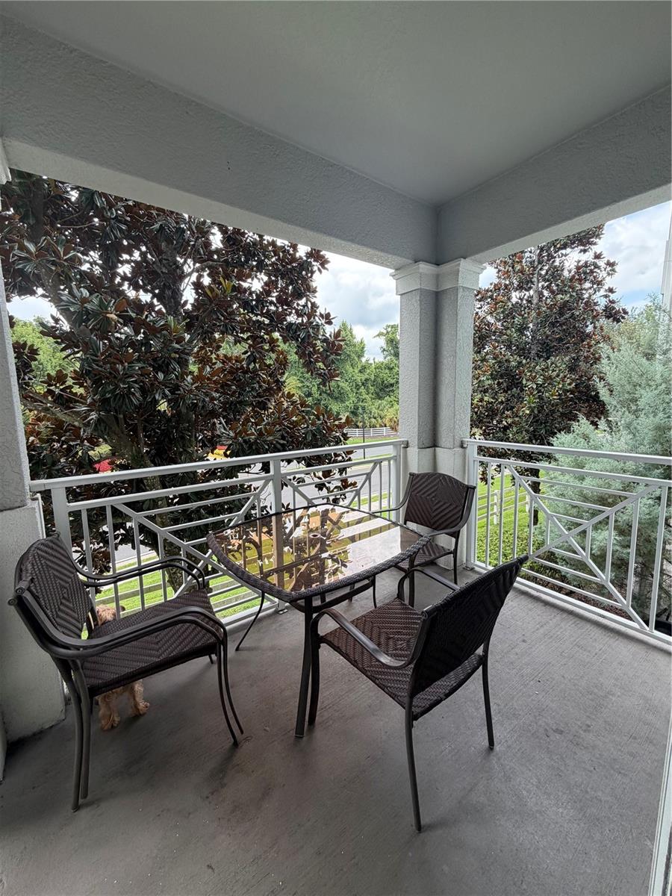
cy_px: 448
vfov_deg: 102.1
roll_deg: +0.6
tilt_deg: -7.8
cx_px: 336
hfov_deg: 85.7
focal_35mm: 14
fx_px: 362
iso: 64
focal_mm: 2.22
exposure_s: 1/217
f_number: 2.2
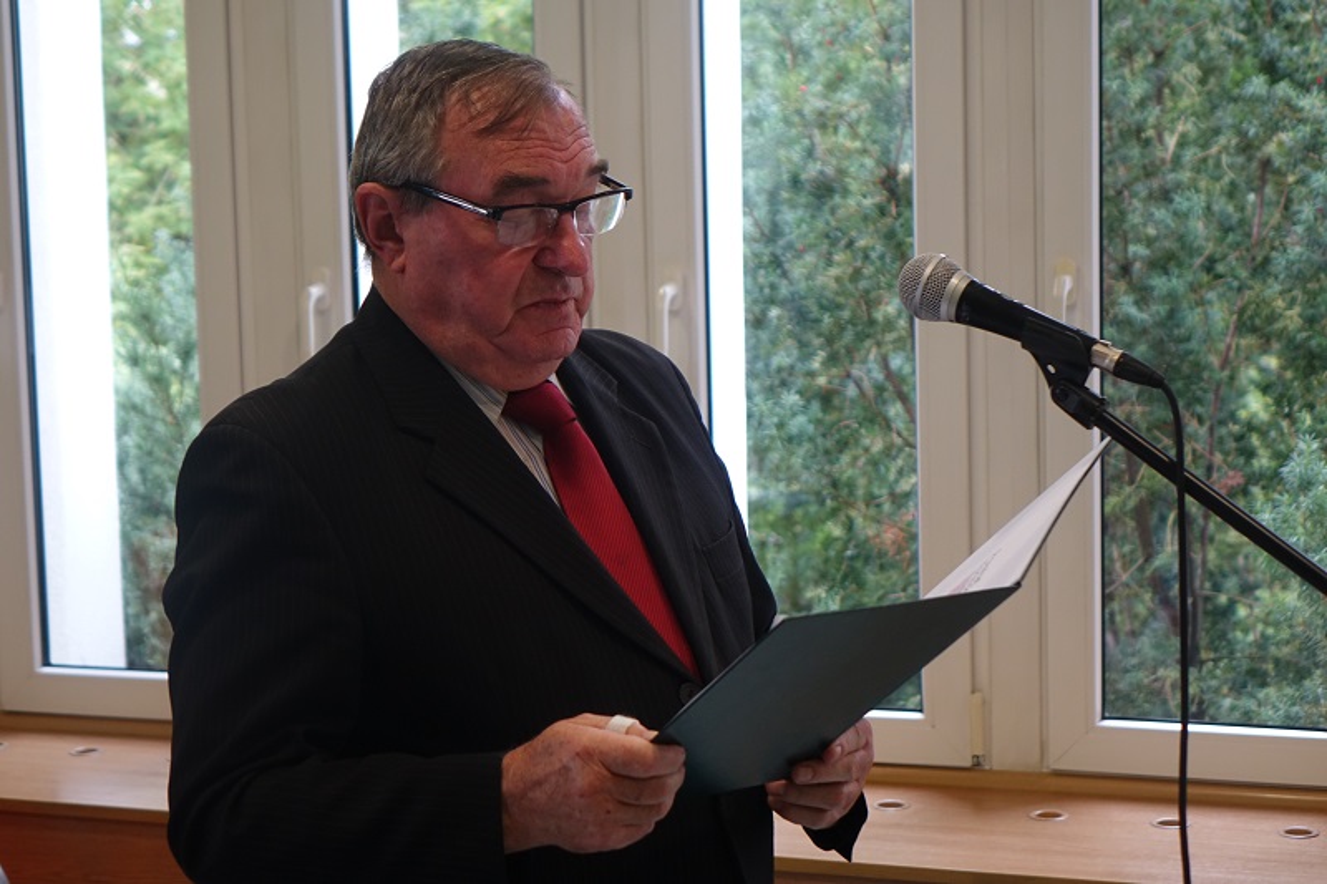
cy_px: 442
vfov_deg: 18.2
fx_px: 2764
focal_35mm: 75
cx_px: 664
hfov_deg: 27.0
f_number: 2.8
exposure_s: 1/80
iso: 500
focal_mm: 27.57
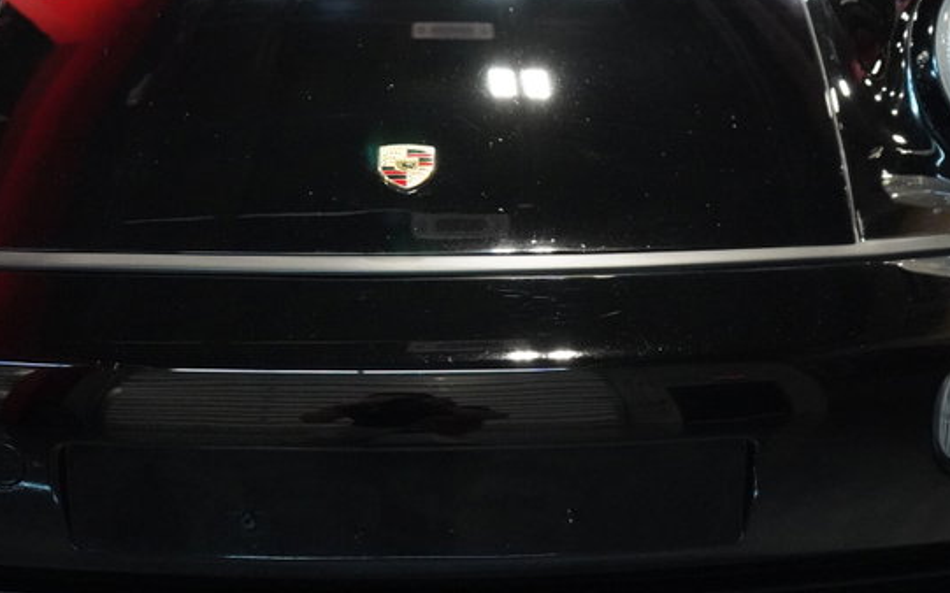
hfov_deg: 37.5
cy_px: 125
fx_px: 1398
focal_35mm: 54
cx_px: 467
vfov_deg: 23.6
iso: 12800
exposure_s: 1/100
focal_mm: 28
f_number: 3.5
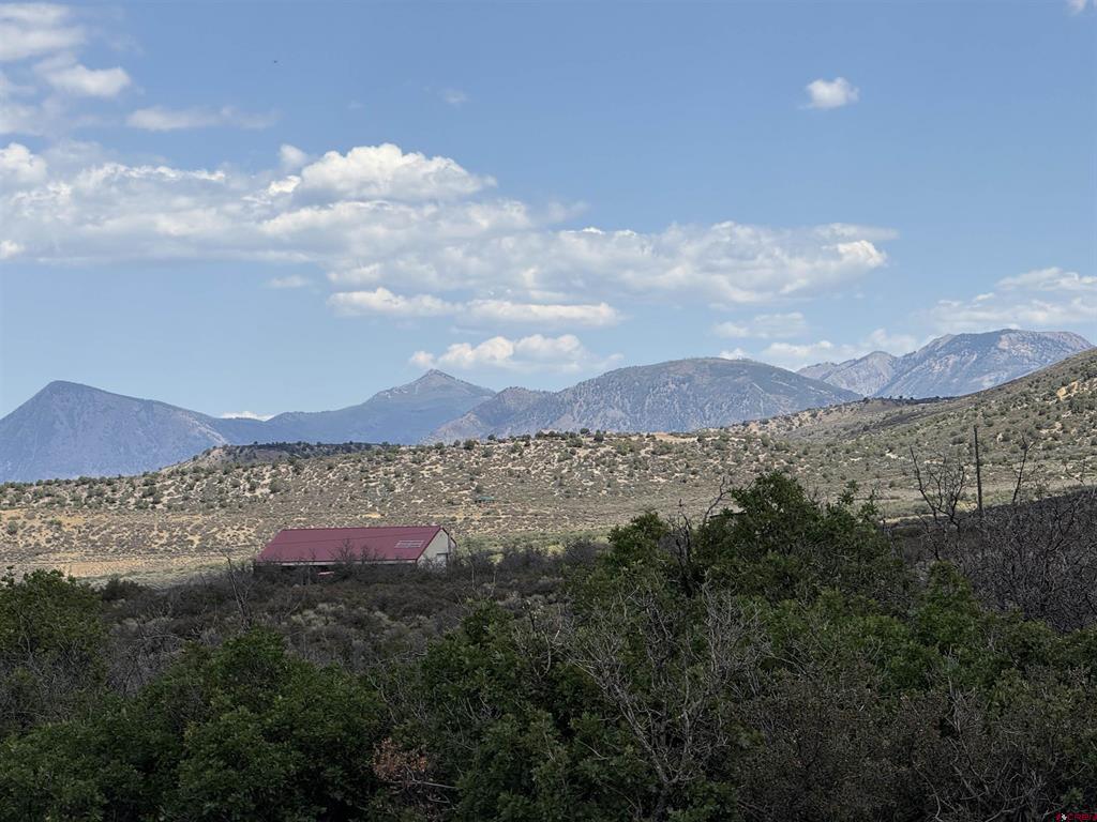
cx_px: 548
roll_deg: +0.9
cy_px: 411
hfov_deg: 16.4
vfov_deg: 12.3
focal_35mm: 120
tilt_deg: +2.2
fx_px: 3803
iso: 50
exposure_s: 1/1969
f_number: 2.8
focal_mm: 15.66
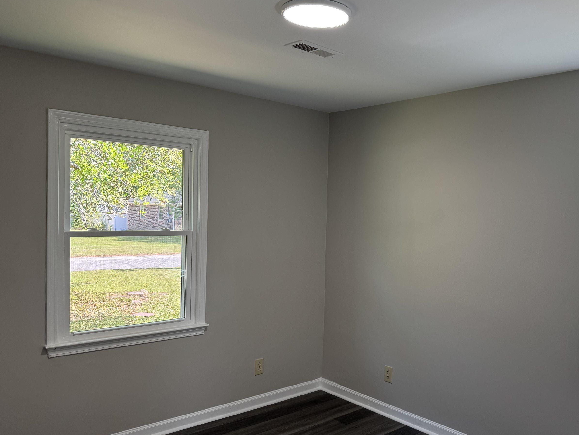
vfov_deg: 45.4
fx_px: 519
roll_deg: -2.3
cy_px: 231
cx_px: 361
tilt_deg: -3.2
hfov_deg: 57.6
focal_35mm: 31
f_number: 1.78
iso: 100
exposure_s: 1/165
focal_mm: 6.76
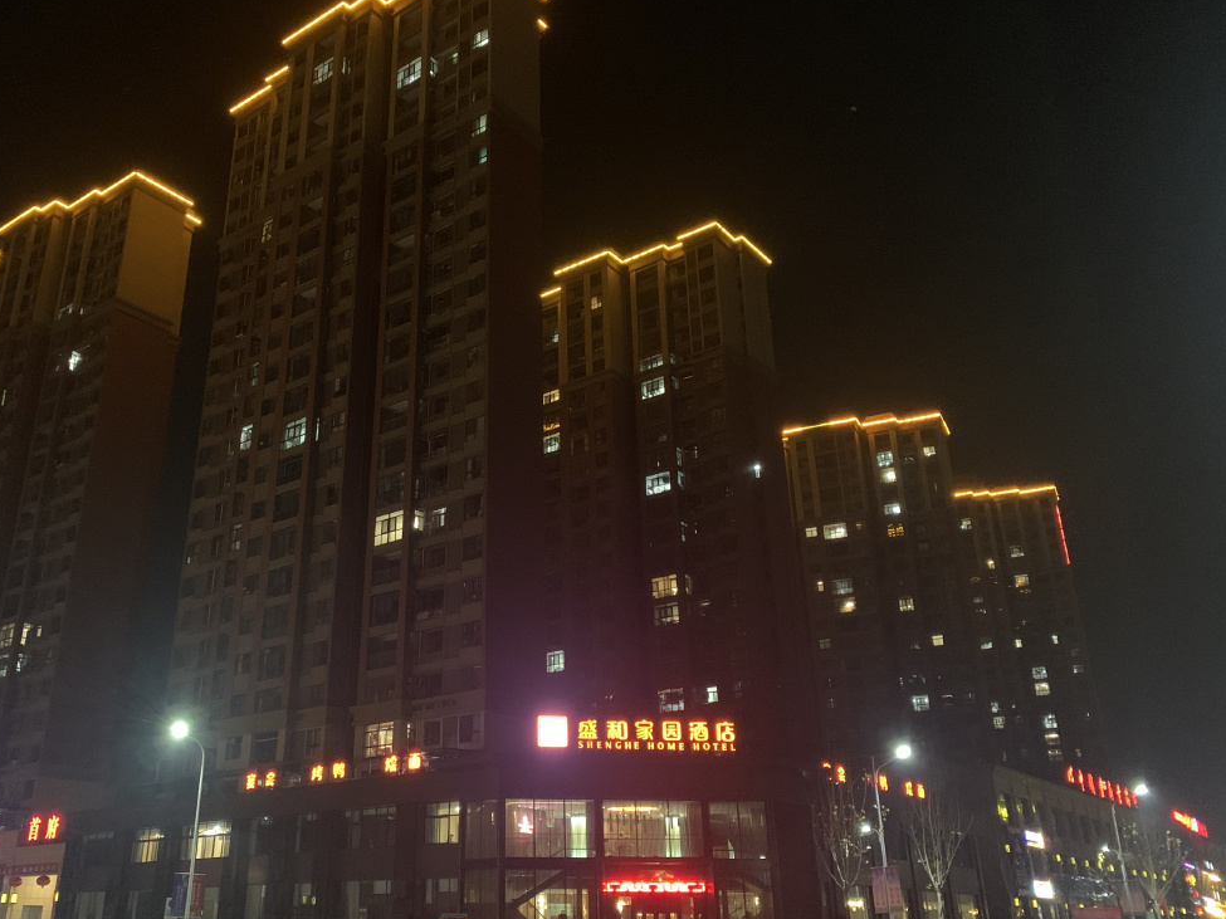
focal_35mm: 32
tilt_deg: +23.1
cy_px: 429
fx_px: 1133
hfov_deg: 56.5
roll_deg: +0.2
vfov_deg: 44.1
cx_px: 514
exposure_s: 1/25
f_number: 1.8
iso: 640
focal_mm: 4.25
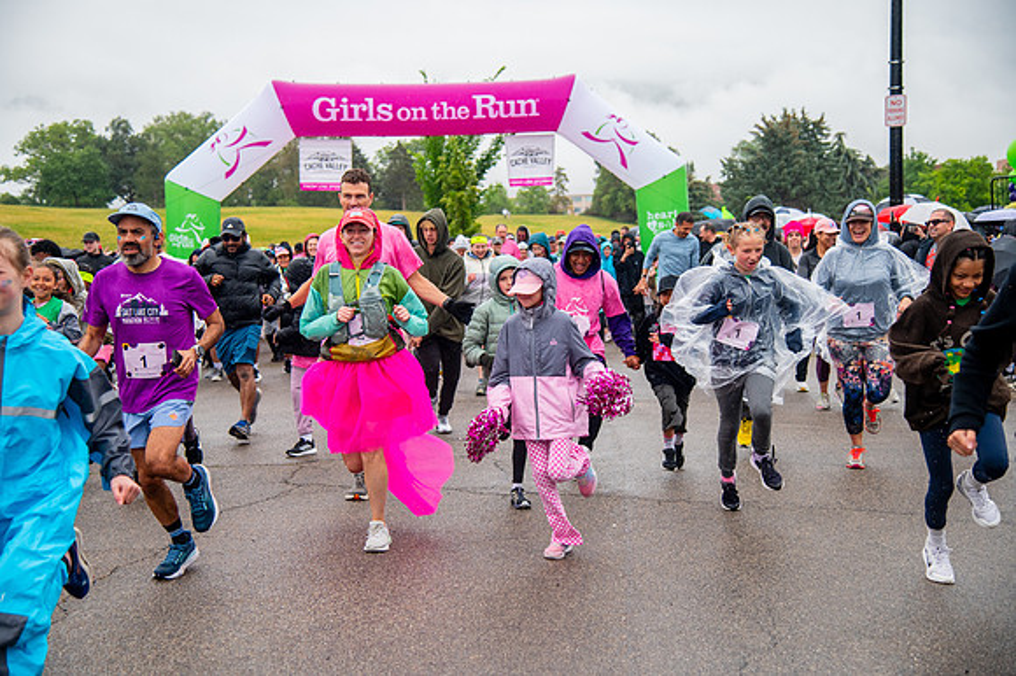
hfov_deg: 38.2
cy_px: 338
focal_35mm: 52
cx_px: 508
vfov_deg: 26.0
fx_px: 1467
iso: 1600
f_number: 4
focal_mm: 52
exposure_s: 1/1250
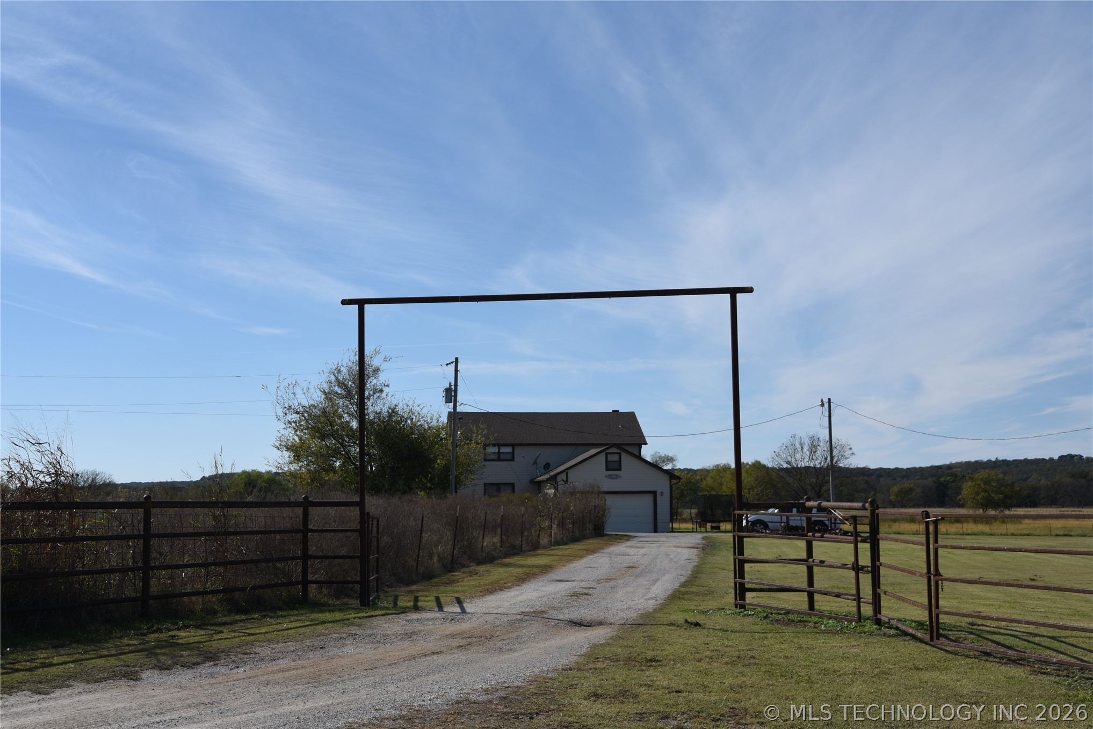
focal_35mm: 45
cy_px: 364
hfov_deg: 43.6
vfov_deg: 29.9
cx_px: 546
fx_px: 1367
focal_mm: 45
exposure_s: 1/320
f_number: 9
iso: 100
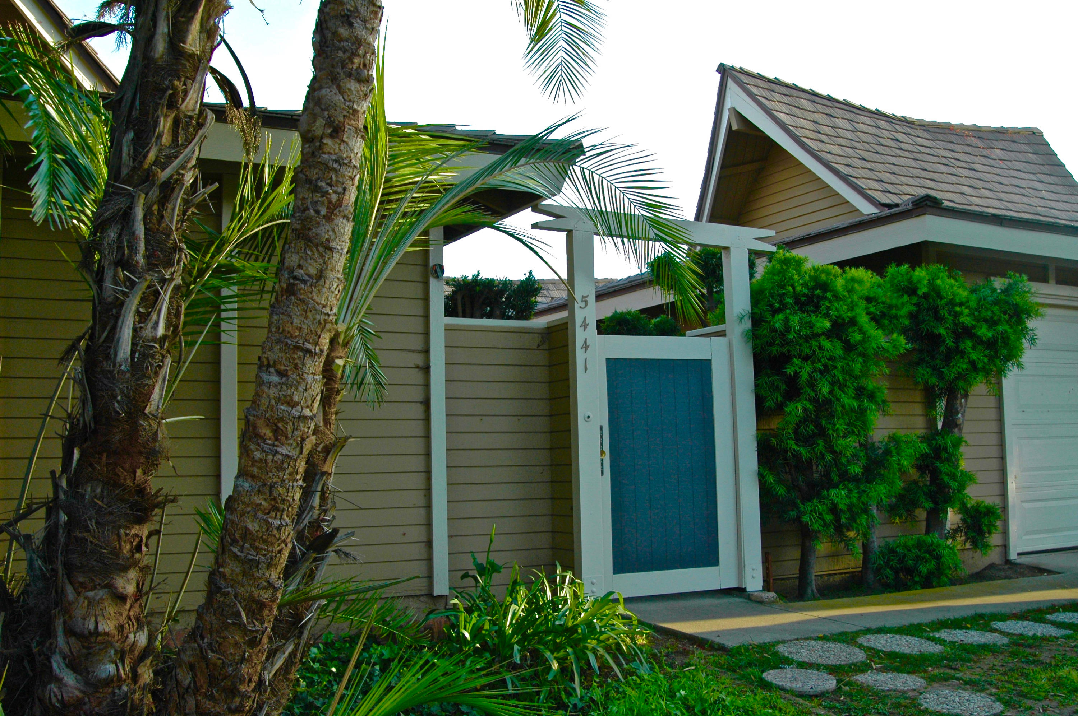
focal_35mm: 36
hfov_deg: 53.2
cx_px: 539
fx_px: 1077
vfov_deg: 36.8
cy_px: 358
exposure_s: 1/160
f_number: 6.3
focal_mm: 24
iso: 400
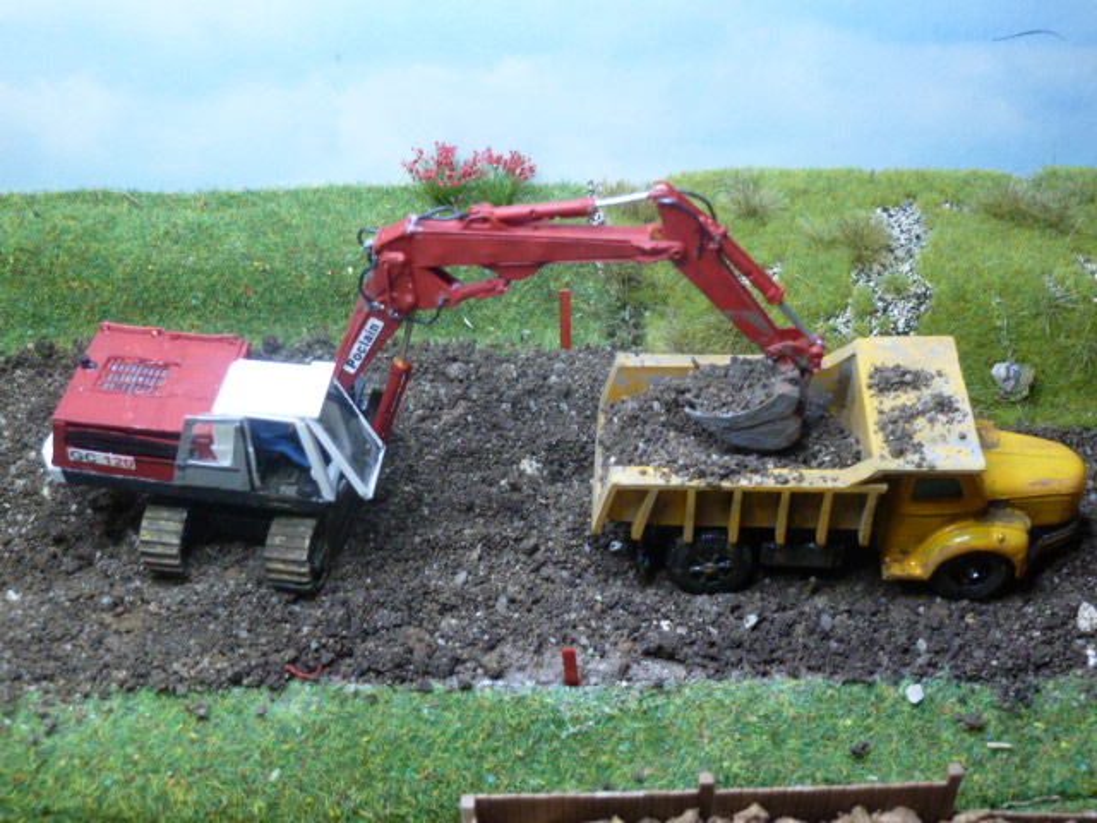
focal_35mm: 42
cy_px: 412
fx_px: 1331
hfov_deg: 44.8
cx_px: 548
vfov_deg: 34.3
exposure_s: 1/30
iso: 400
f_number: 3.7
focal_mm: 6.9
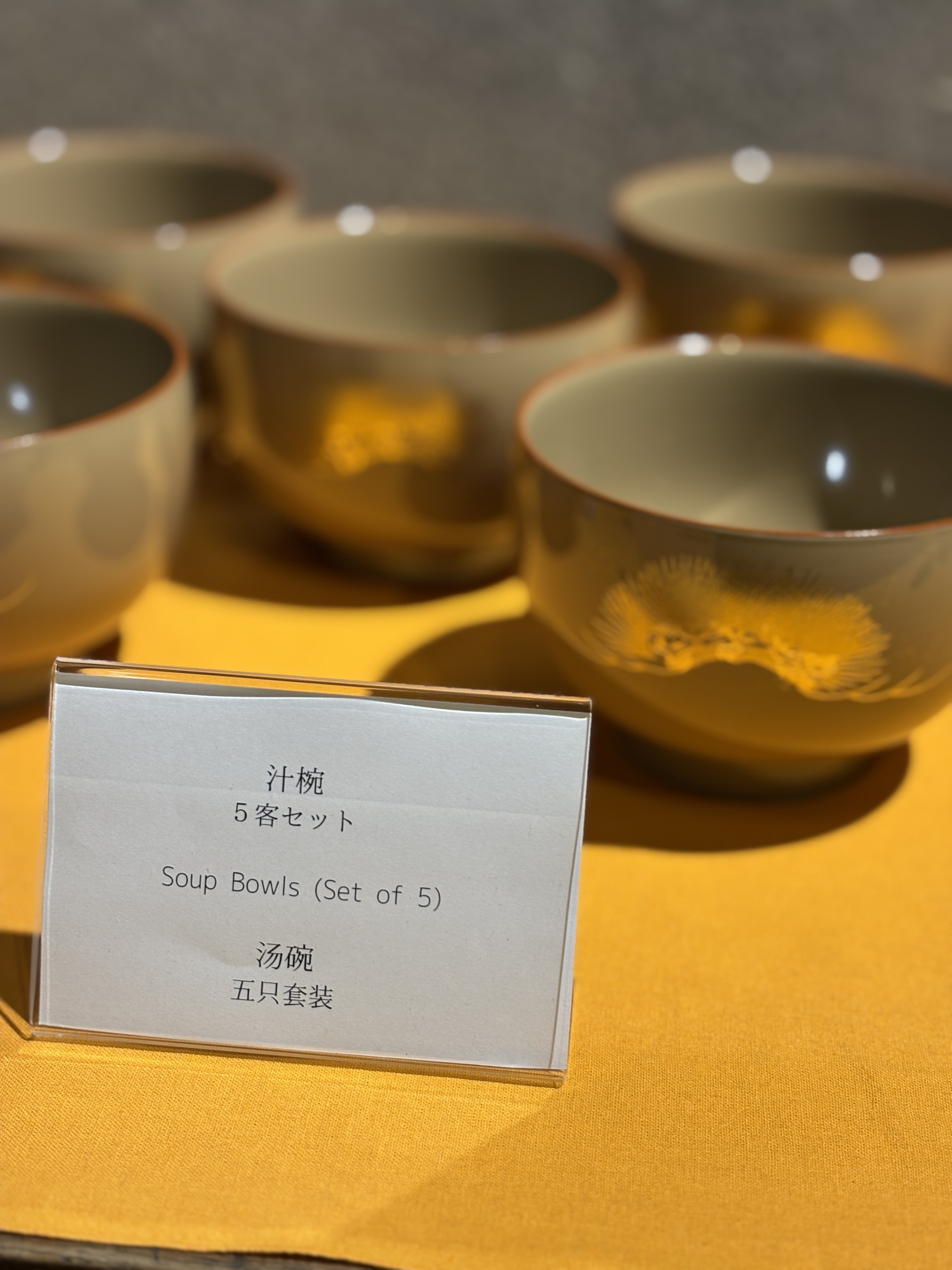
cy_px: 635
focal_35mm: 52
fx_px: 1907
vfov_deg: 36.8
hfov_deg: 28.0
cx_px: 476
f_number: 1.6
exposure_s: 1/60
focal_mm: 5.96
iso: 40
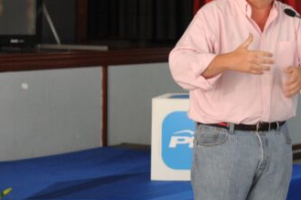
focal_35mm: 140
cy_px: 26
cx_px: 335
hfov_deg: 14.3
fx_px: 1170
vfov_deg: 9.8
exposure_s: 1/200
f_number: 2.8
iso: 2500
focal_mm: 60
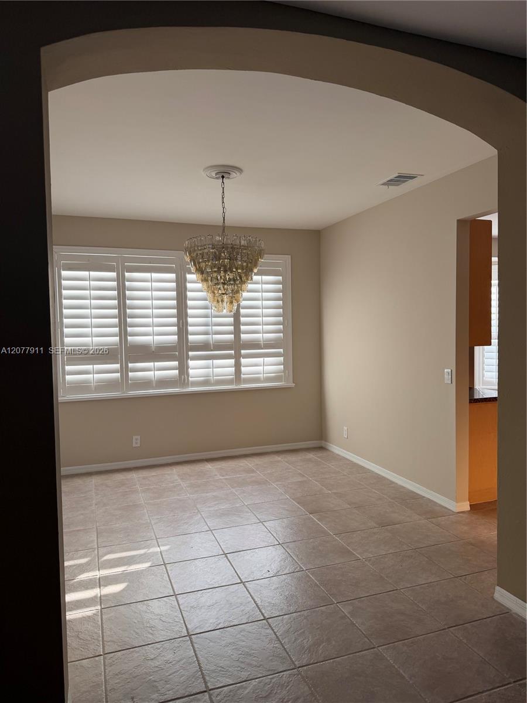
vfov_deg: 71.6
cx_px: 264
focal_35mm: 24
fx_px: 487
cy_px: 352
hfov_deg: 56.8
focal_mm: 6.76
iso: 80
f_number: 1.78
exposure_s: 1/172
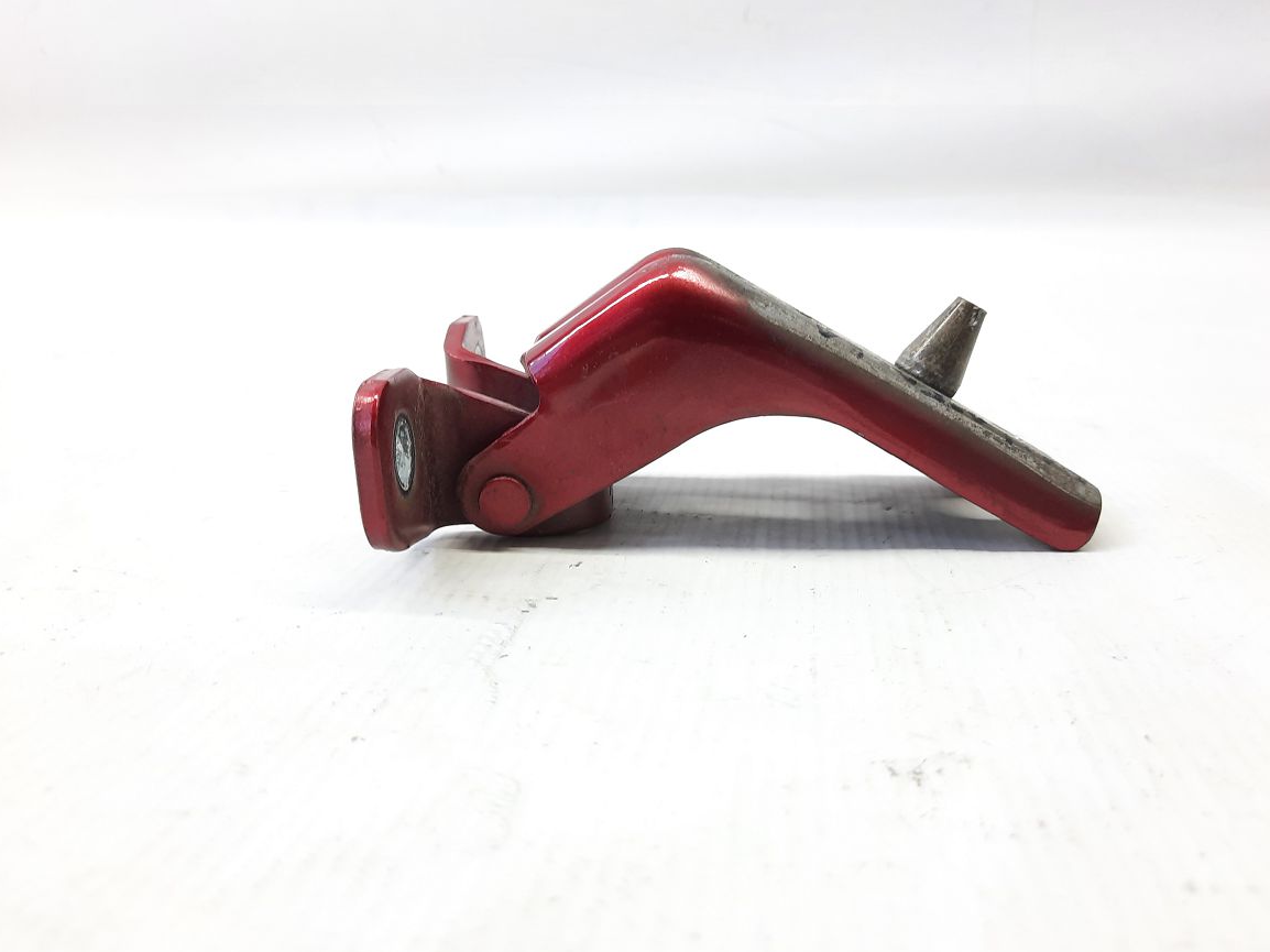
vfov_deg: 53.0
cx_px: 654
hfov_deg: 67.3
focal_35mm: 26
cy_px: 477
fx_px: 954
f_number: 2
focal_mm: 4.6
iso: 100
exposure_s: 1/50
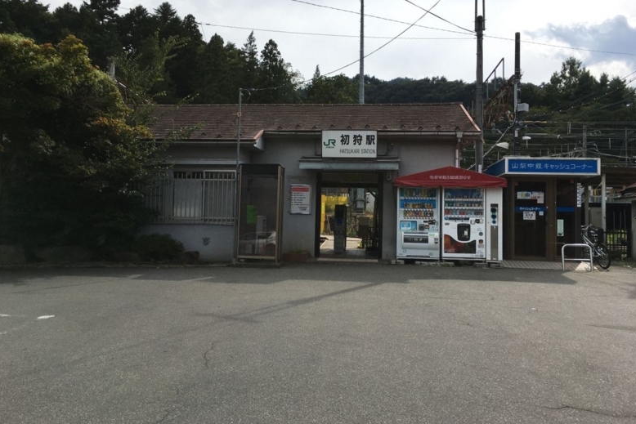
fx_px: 548
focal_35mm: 31
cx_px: 312
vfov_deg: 42.3
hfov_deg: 60.3
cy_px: 192
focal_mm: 4.15
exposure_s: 1/2404
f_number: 2.2
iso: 25
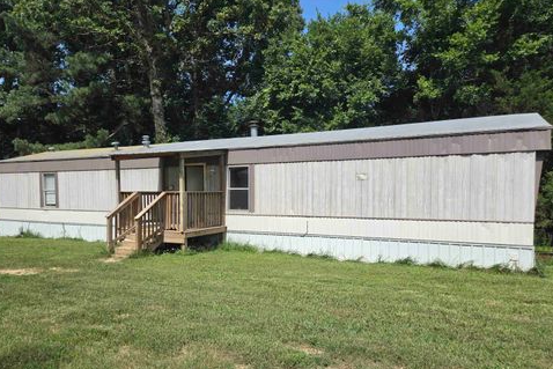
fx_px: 384
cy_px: 212
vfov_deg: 51.1
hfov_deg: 71.5
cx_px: 275
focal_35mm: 25
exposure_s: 1/3327
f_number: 1.8
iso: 80
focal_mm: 5.4
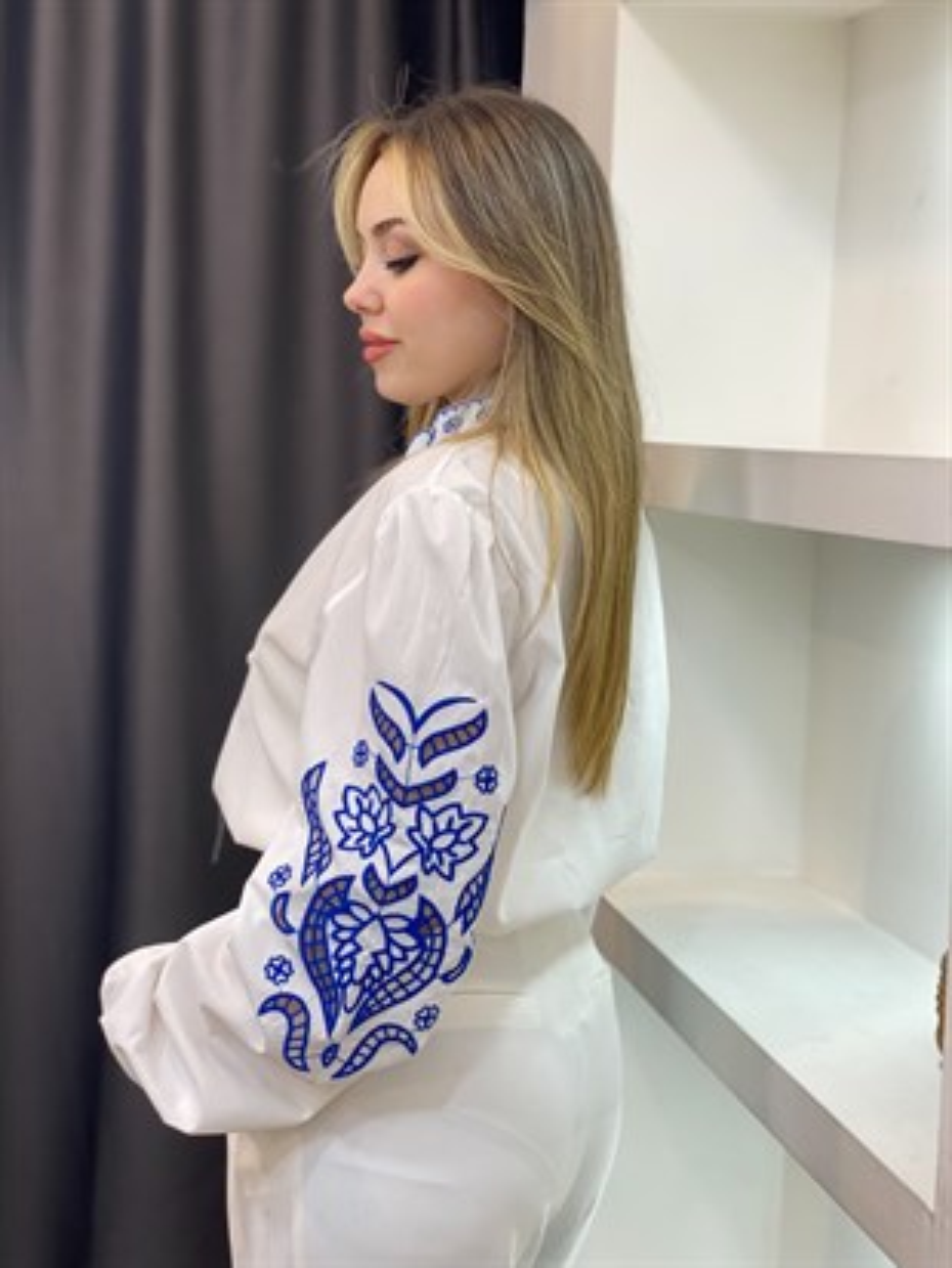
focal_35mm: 52
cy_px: 634
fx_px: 1906
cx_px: 476
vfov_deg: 36.8
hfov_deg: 28.0
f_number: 2
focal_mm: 6
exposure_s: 1/100
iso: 100
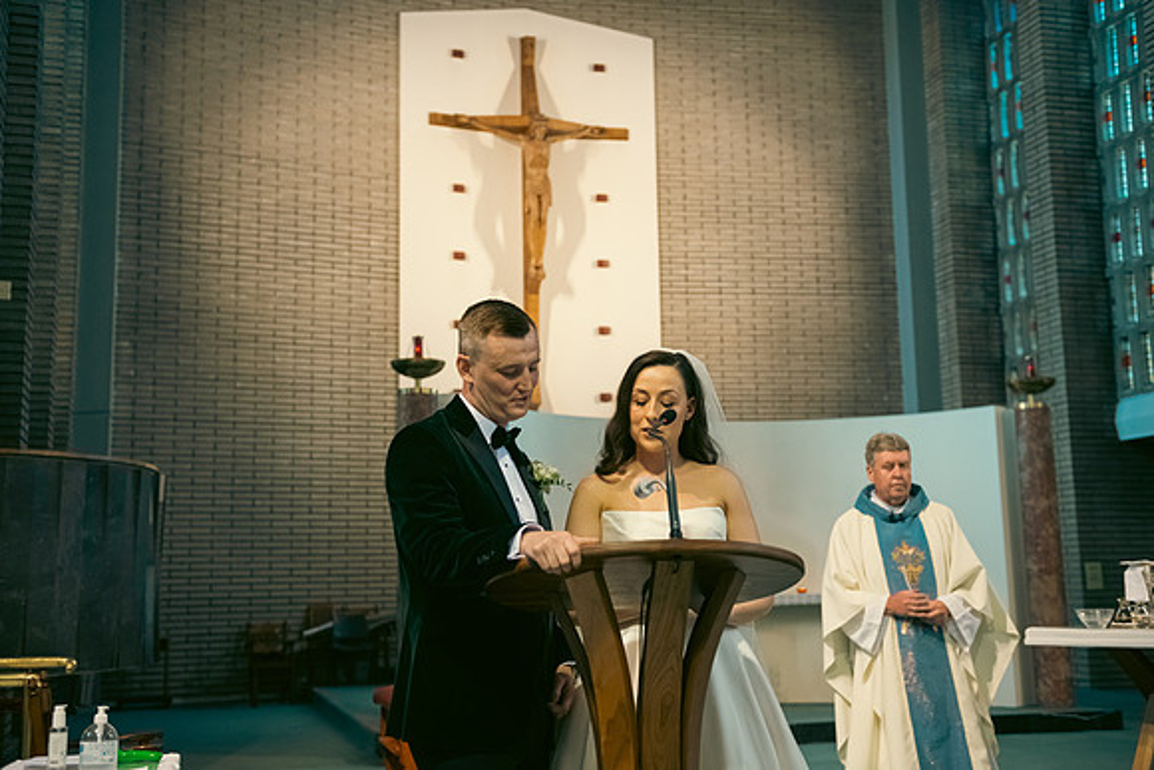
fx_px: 1347
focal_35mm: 42
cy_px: 385
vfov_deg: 31.9
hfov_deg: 46.4
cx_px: 577
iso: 1000
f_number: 3.5
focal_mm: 42
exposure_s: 1/160
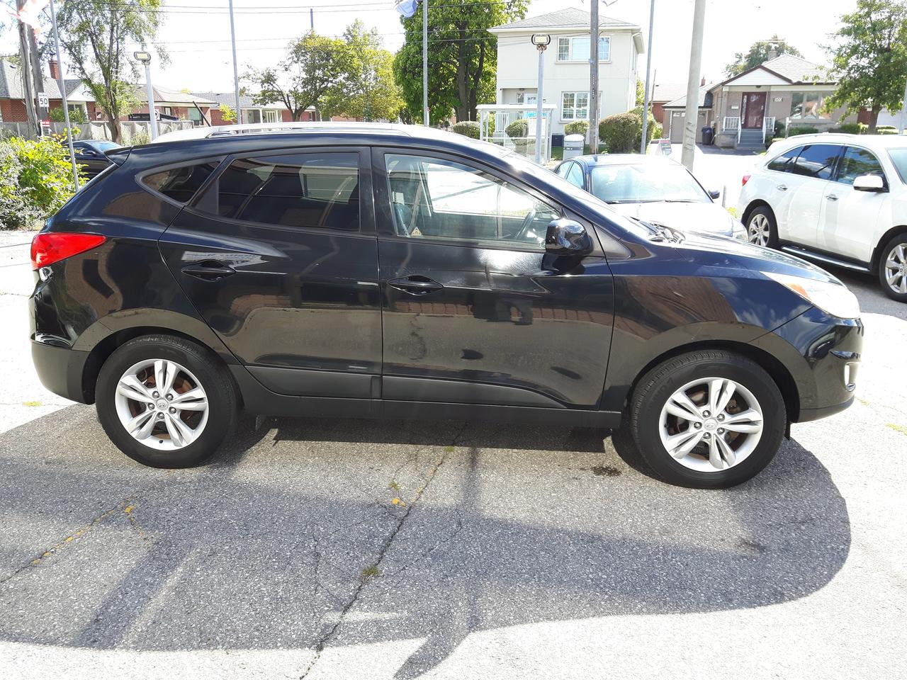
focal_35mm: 31
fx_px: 812
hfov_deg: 58.4
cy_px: 340
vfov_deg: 45.4
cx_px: 454
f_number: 1.9
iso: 40
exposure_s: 1/235
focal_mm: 3.7
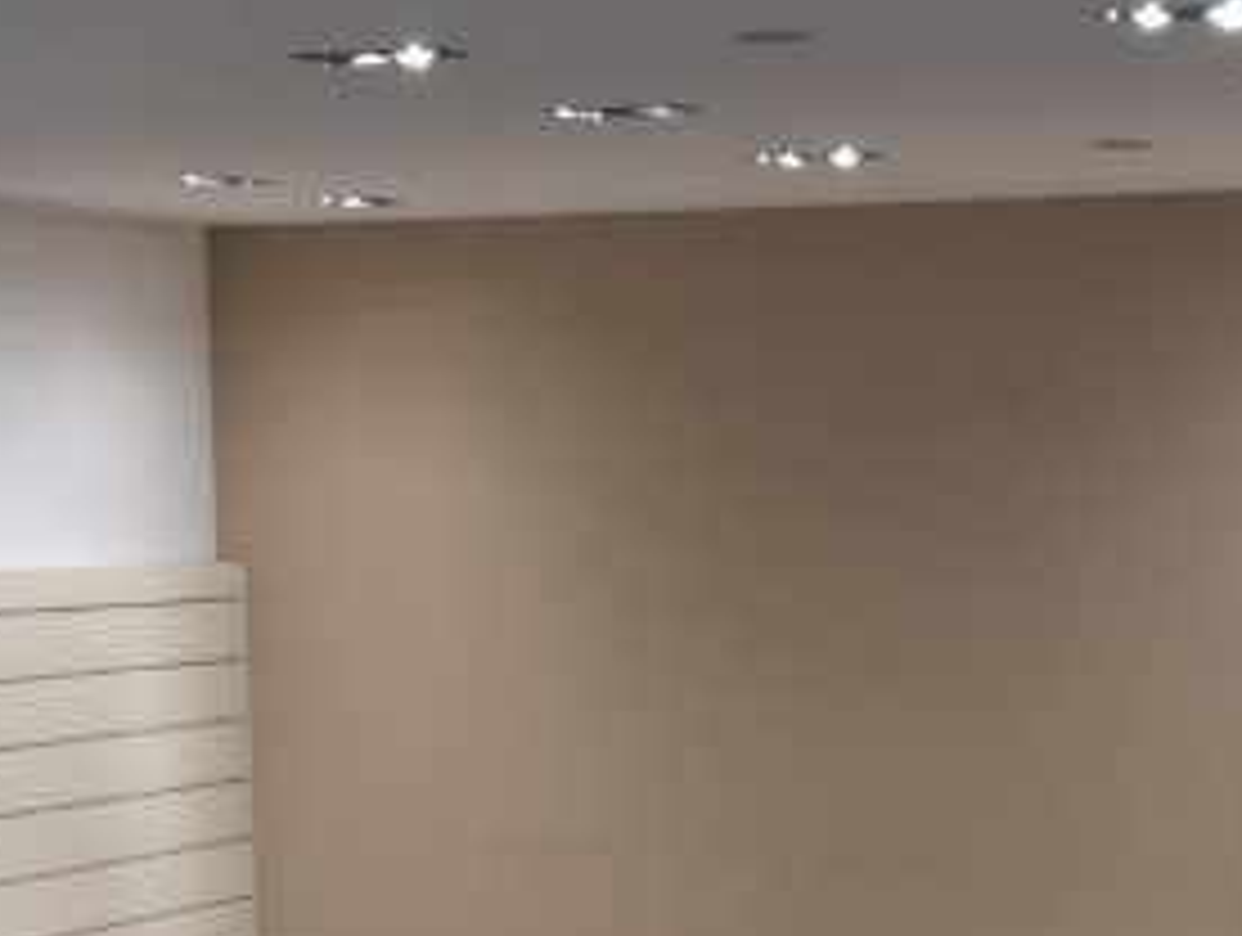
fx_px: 3738
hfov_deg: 18.8
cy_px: 1584
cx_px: 493
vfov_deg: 13.1
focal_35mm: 104
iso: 72
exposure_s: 1/100
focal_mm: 6.9
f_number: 1.68
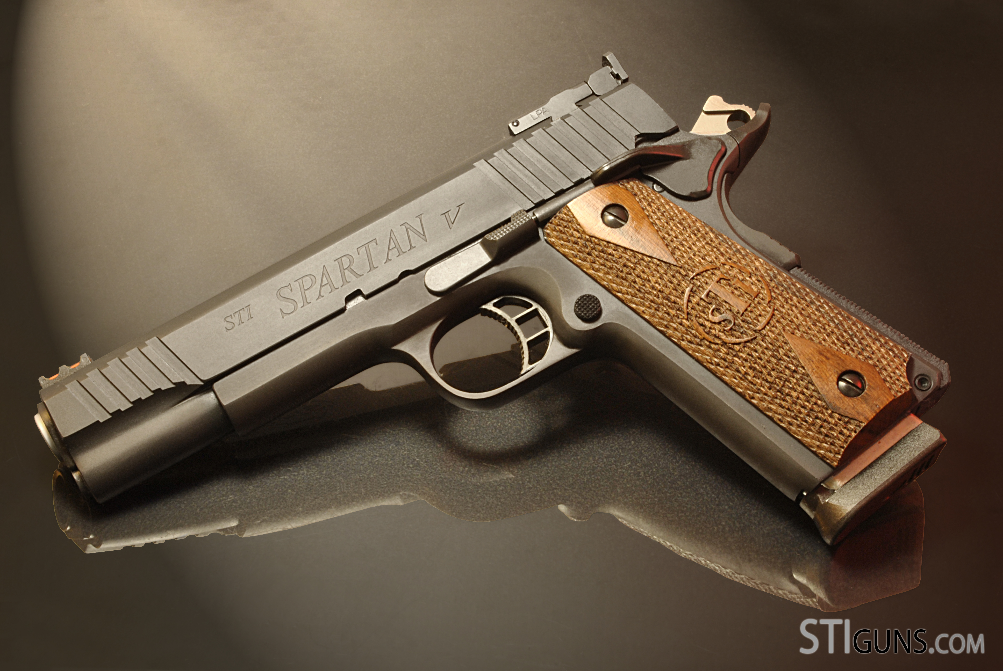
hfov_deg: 36.8
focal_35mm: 54
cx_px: 502
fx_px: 1506
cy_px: 336
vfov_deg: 25.1
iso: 200
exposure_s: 1.6
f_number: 25
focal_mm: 36
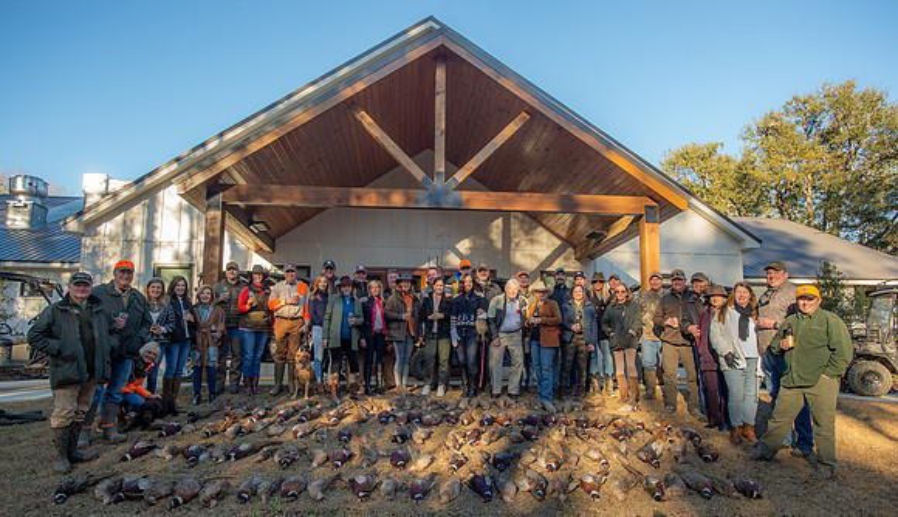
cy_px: 299
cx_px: 449
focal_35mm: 25
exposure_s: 1/160
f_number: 4.5
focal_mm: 24
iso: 160
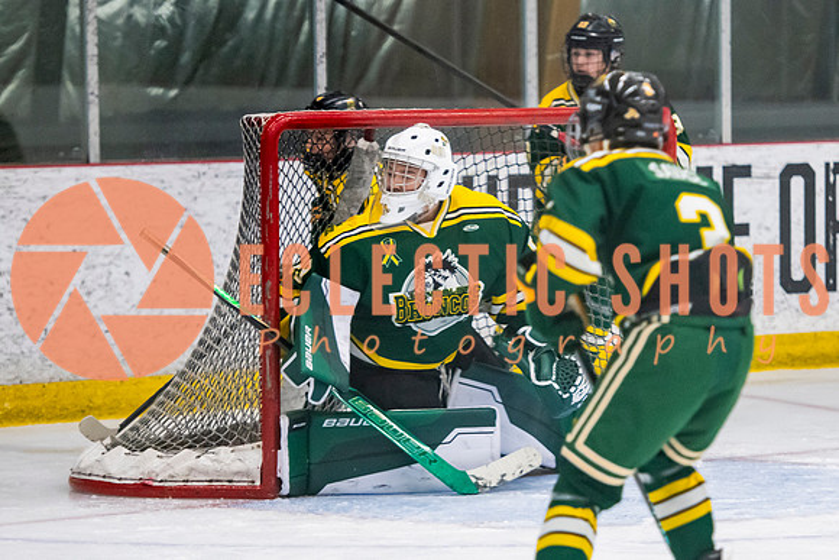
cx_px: 531
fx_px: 5664
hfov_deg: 8.5
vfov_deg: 5.7
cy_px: 253
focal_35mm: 243
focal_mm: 135
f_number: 3.2
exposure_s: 1/640
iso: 2500
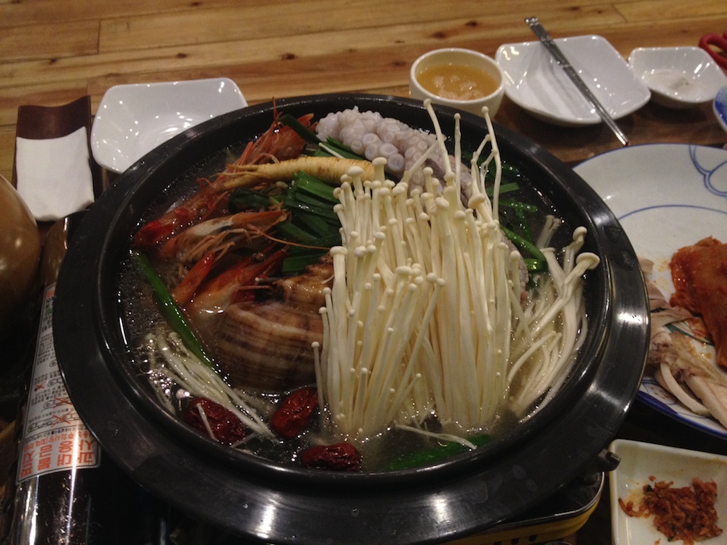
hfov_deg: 52.6
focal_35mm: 35
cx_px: 364
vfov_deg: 40.7
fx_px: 735
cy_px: 272
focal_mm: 4.28
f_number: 2.4
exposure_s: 1/20
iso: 160
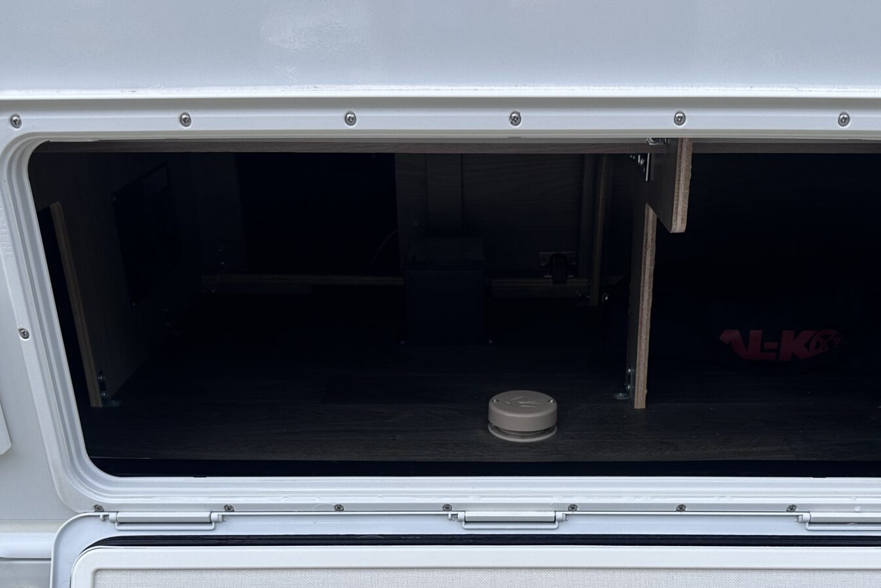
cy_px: 497
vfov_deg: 33.7
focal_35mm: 38
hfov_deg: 50.6
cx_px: 487
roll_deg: +0.2
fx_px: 930
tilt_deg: -26.0
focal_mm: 6.86
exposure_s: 1/3247
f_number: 1.78
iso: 80
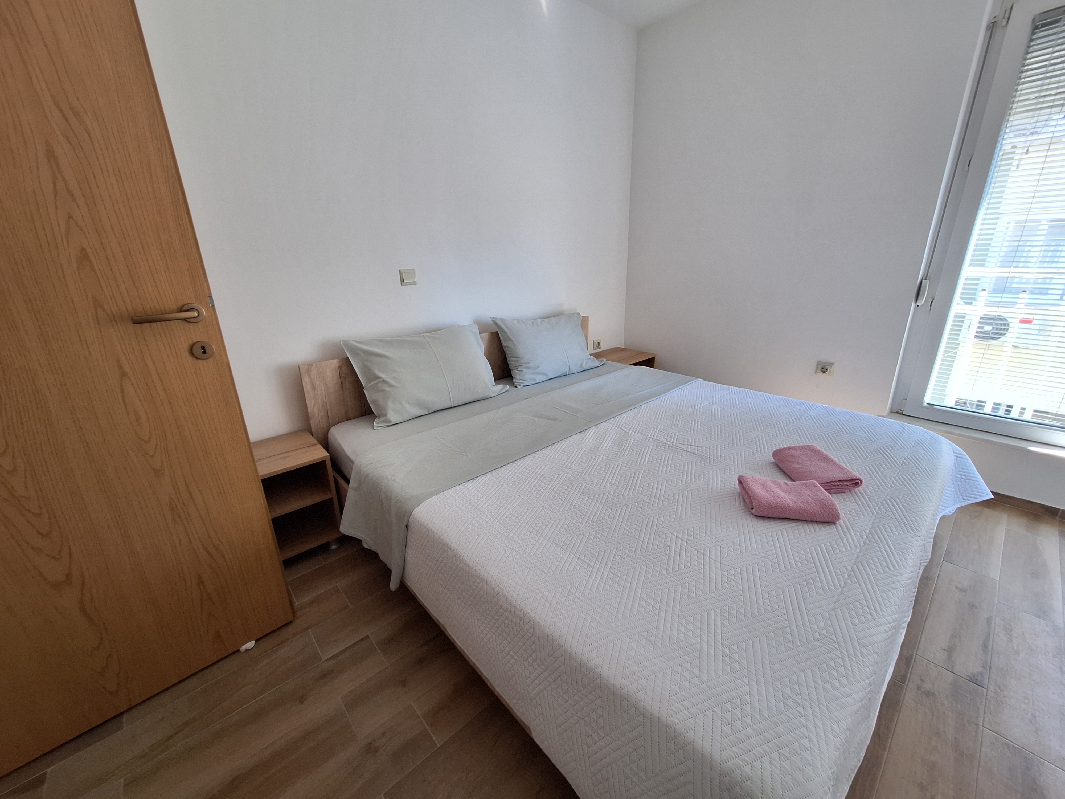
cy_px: 400
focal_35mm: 13
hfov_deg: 106.2
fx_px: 400
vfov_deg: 89.9
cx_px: 532
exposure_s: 1/50
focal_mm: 1.74
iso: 50
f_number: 2.2
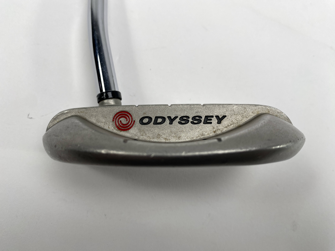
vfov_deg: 54.9
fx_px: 242
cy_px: 126
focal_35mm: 25
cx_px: 168
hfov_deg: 69.4
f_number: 1.8
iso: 32
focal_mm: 4.25
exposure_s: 1/322
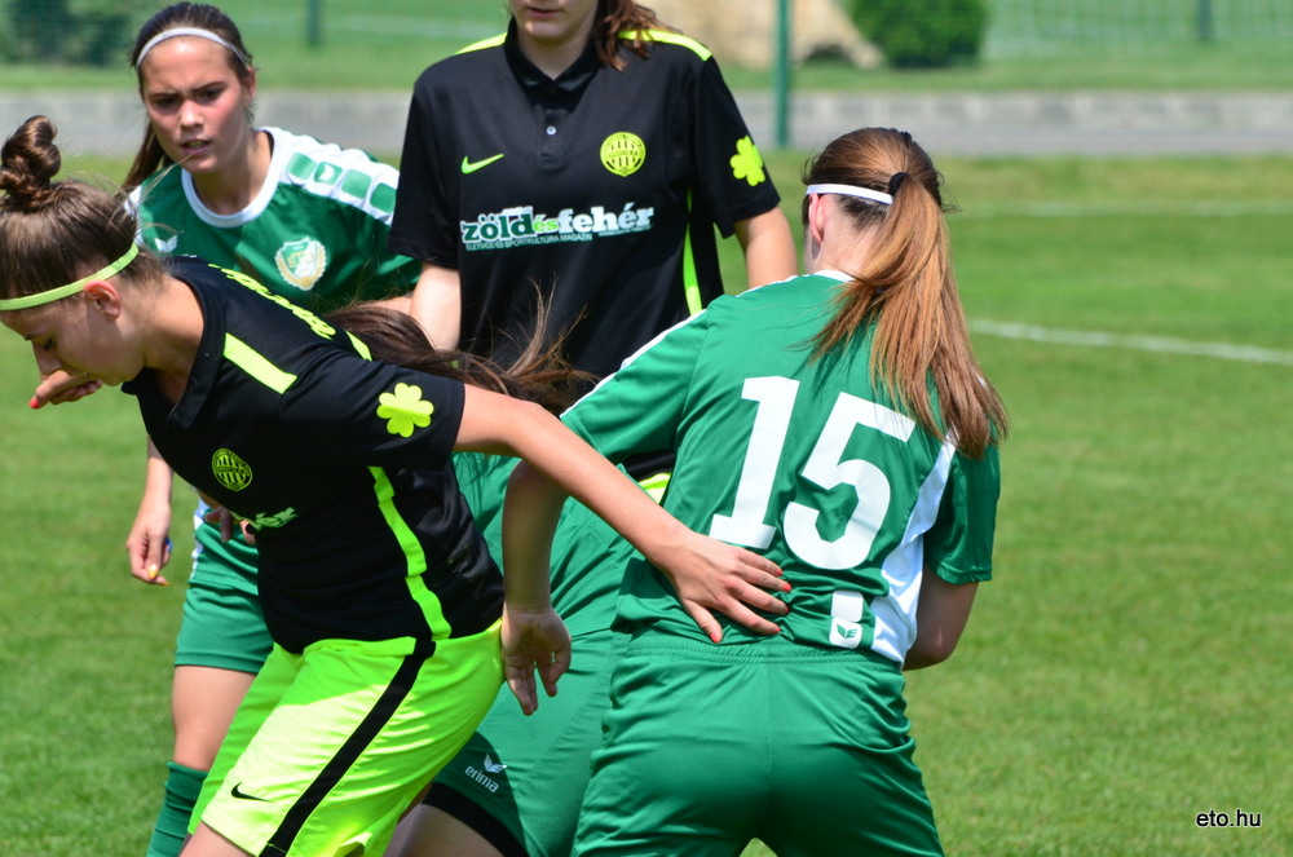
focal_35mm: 450
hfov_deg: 4.6
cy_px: 428
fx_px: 16134
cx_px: 646
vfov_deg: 3.0
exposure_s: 1/800
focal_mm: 300
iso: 500
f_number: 10
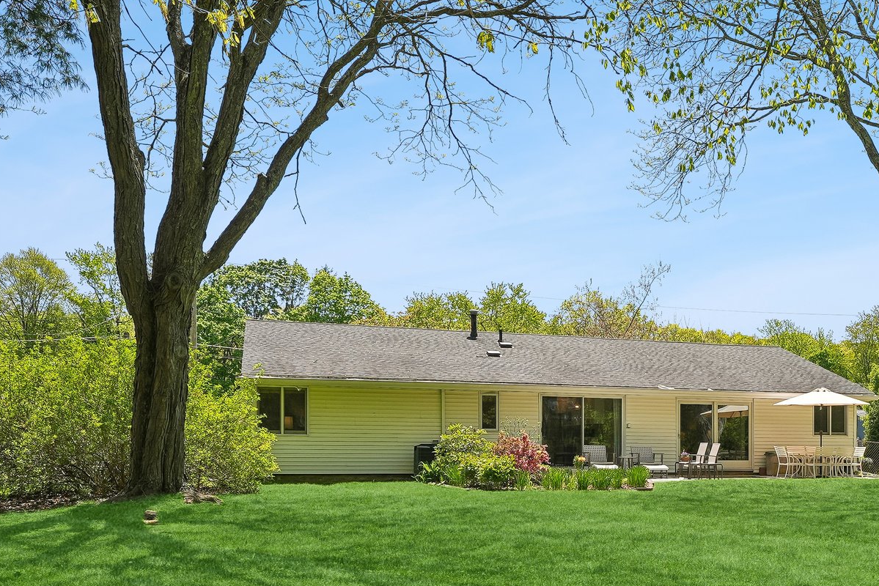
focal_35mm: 41
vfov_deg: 31.9
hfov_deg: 45.6
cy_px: 461
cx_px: 669
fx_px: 1001
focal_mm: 24
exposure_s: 1/250
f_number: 7.1
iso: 100
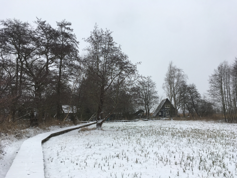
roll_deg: +0.2
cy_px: 89
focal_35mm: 29
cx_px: 118
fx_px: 199
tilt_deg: +3.8
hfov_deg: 61.7
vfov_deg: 48.2
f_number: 2.2
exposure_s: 1/615
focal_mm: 4.15
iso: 25
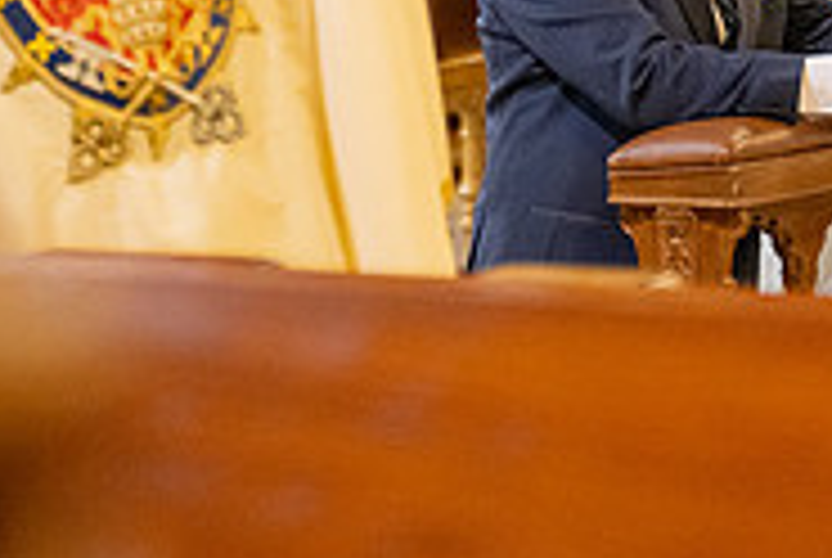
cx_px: 324
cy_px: -223
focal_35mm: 219
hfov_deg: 9.4
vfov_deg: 6.2
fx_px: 5069
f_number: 2.8
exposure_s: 1/200
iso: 2000
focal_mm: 70
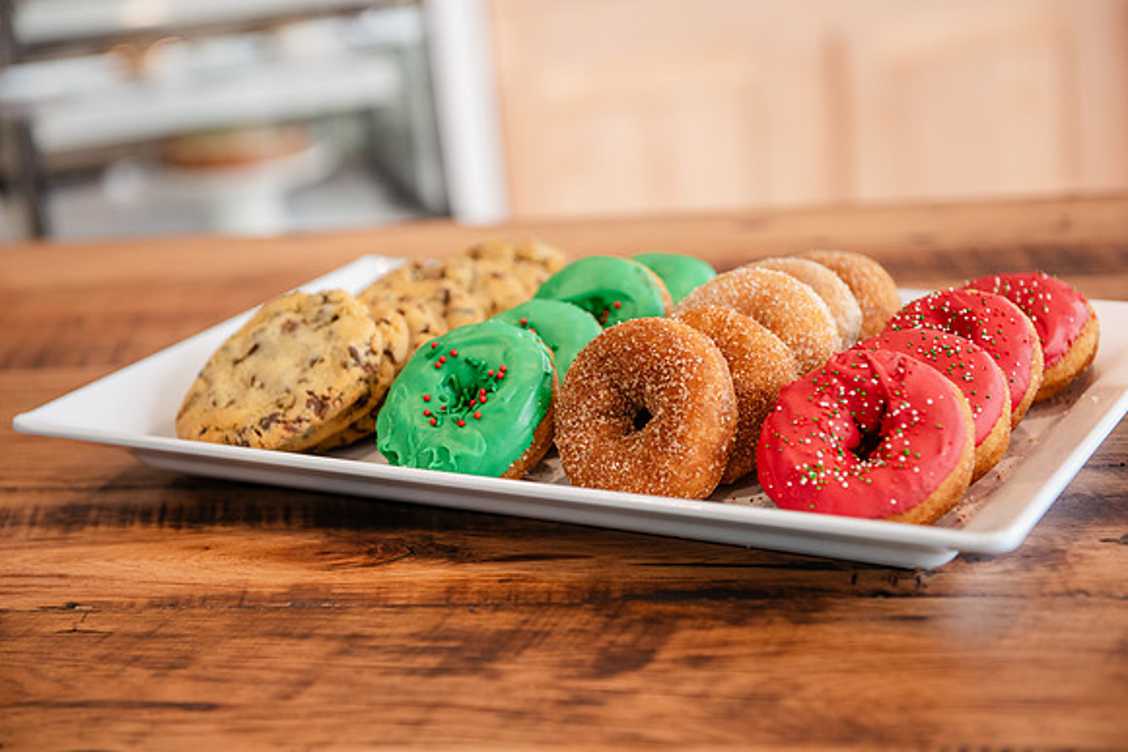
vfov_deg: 21.9
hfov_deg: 32.4
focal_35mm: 62
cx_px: 564
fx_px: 1943
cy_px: 376
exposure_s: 1/200
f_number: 3.5
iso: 640
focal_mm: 62
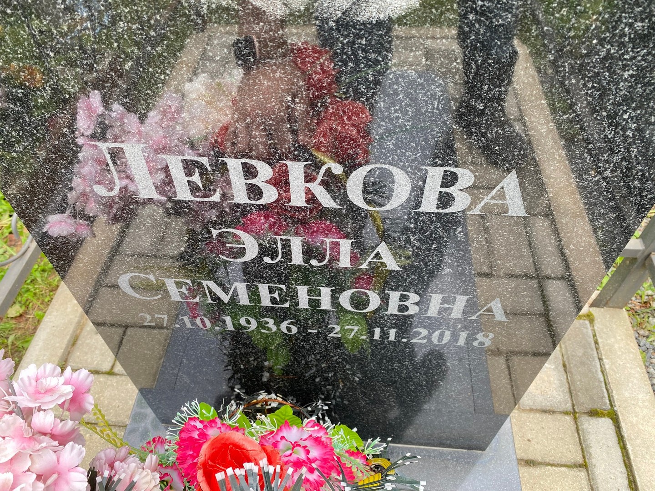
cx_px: 328
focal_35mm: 26
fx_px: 492
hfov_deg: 67.3
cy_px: 246
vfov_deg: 53.1
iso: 40
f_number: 1.8
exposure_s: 1/122
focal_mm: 4.25
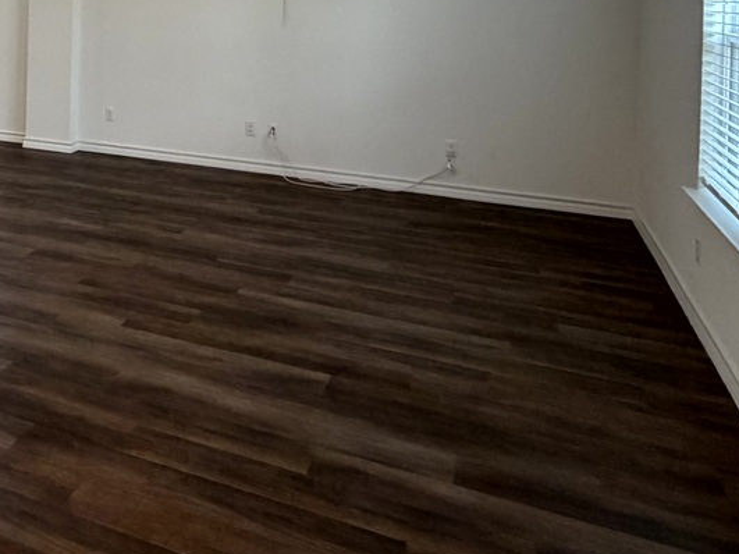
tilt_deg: -1.7
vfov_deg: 34.3
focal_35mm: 38
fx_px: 811
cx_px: 78
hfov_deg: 44.7
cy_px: -1
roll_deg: +0.5
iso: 250
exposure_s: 1/120
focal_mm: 2.22
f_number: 2.2
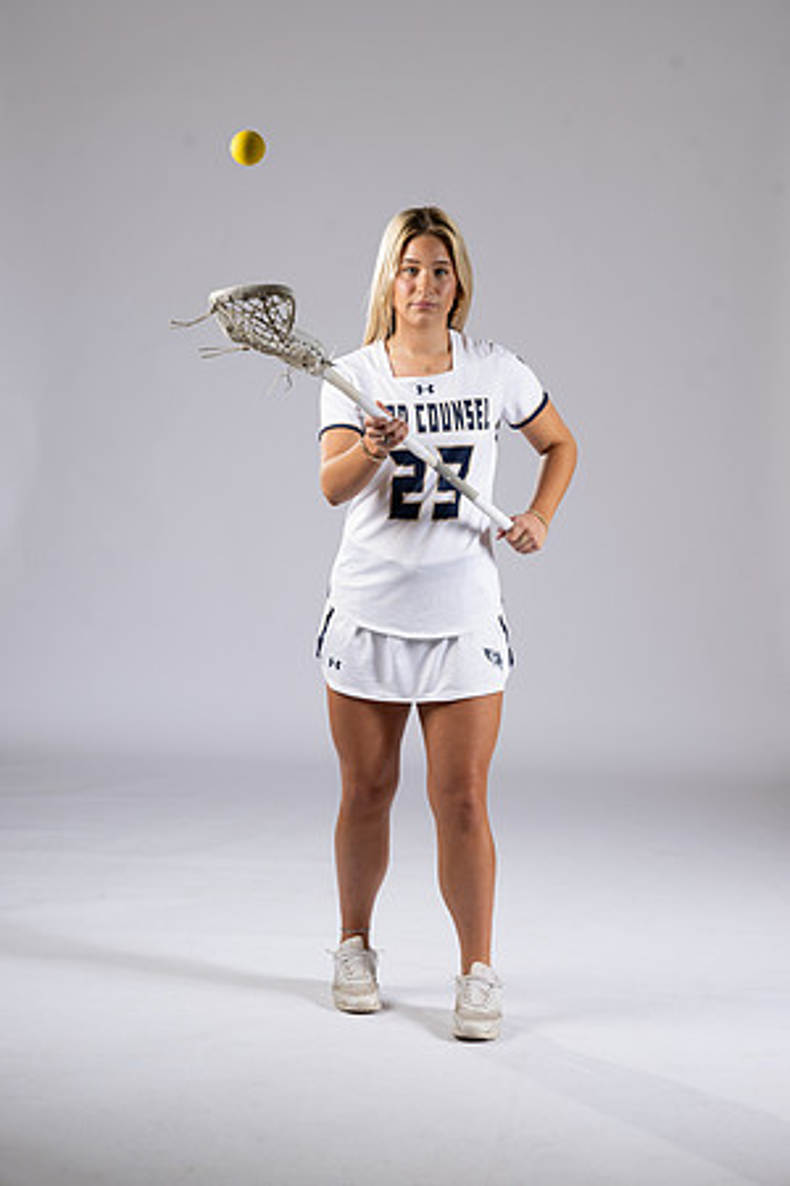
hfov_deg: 15.7
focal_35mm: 87
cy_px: 593
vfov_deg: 23.4
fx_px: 2864
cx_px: 395
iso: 250
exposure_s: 1/200
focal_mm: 87
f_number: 6.3
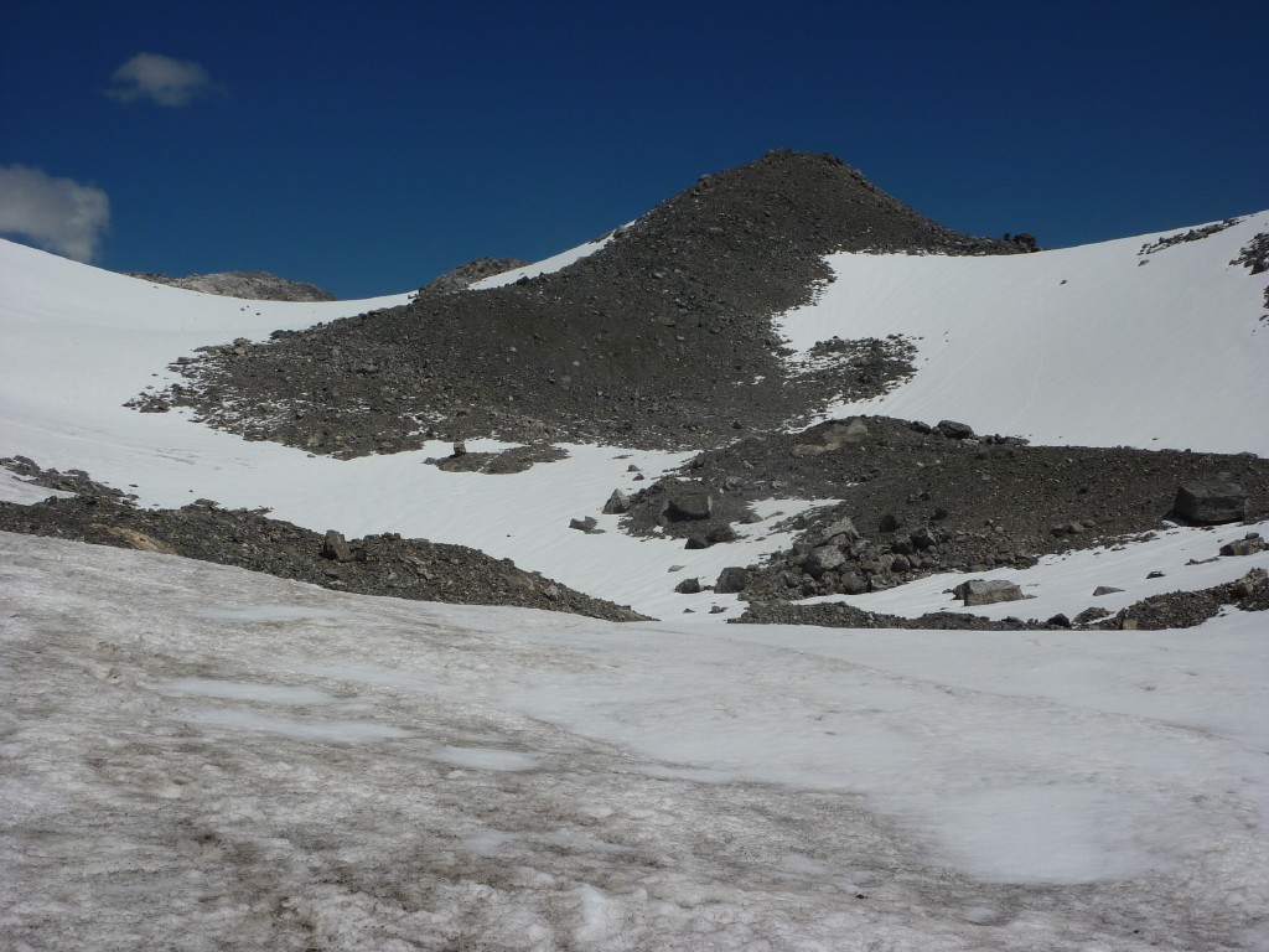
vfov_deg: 32.2
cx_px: 634
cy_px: 476
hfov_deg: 42.1
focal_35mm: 45
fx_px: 1650
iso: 80
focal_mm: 7.3
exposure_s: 1/1300
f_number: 6.3
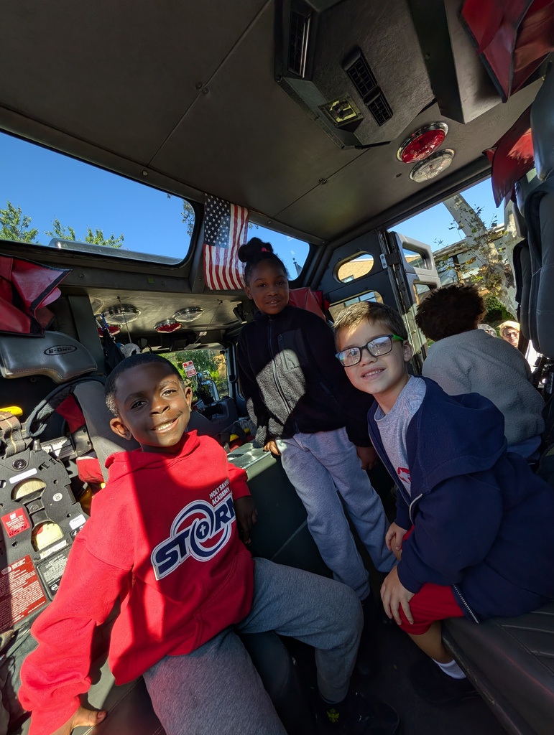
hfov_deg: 94.6
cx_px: 277
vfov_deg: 110.5
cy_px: 368
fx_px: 255
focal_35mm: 12
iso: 58
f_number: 1.7
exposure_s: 1/1027
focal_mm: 2.02
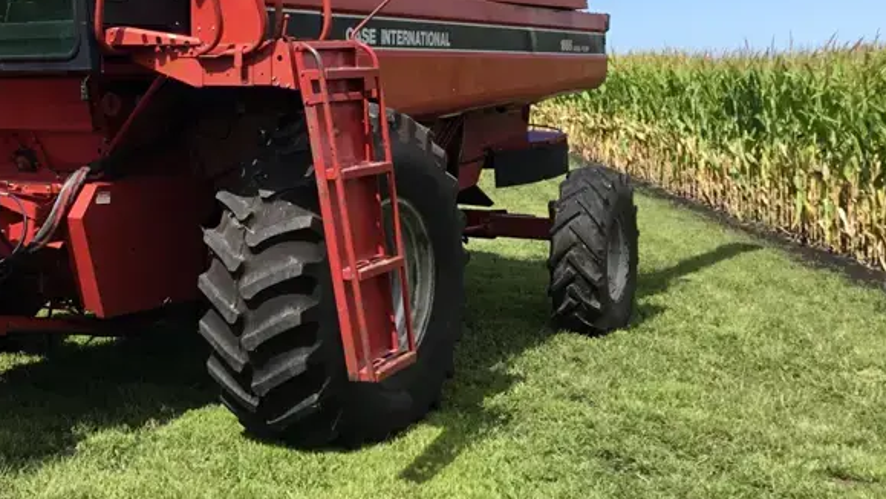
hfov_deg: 36.4
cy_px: 89
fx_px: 1316
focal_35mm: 56
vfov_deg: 21.2
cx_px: 226
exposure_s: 1/981
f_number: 2.4
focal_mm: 3.3
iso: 25
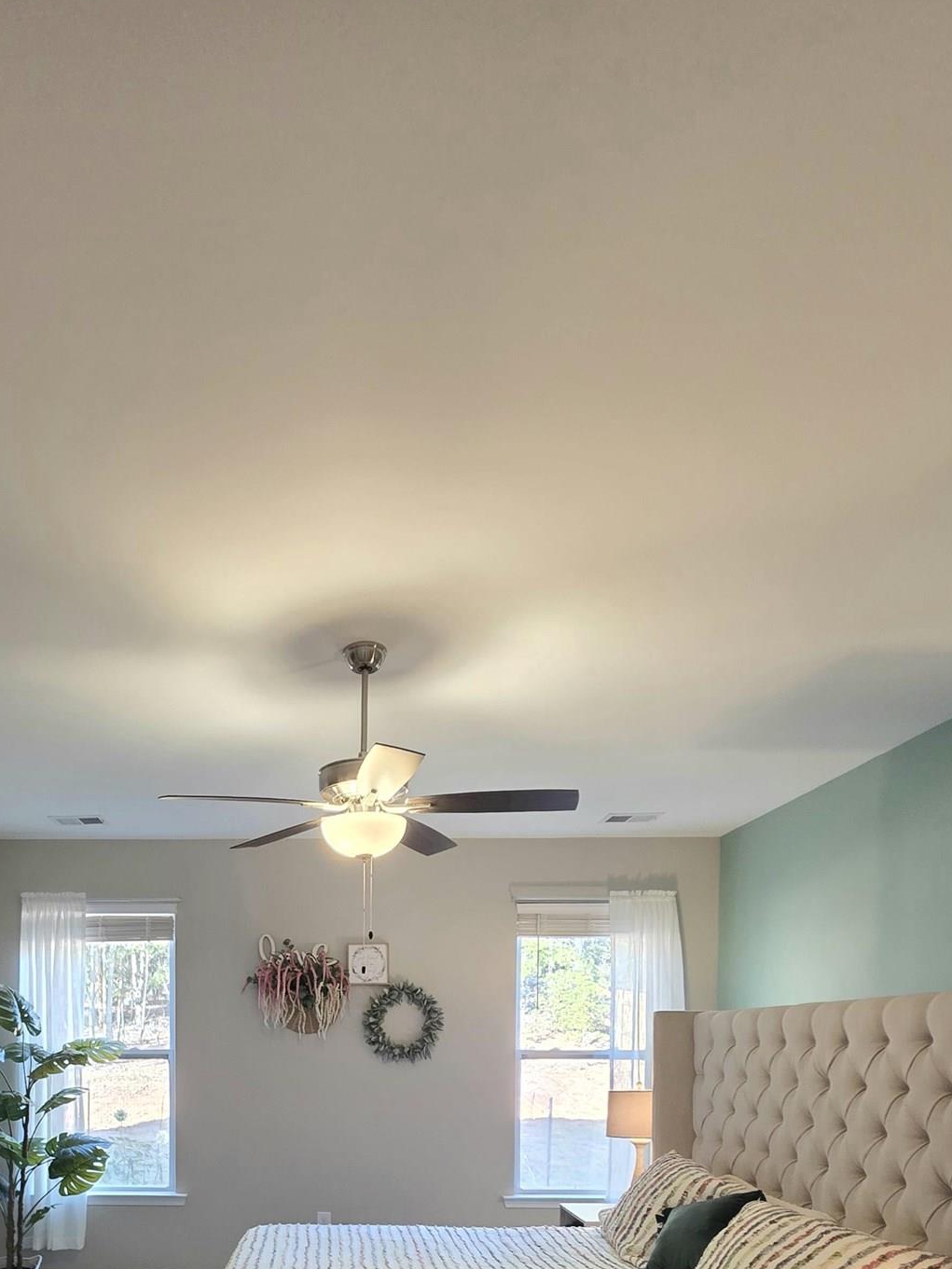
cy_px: 1062
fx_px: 807
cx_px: 289
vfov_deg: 67.2
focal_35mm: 22
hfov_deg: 59.1
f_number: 1.9
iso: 250
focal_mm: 2.2
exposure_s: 1/60.2
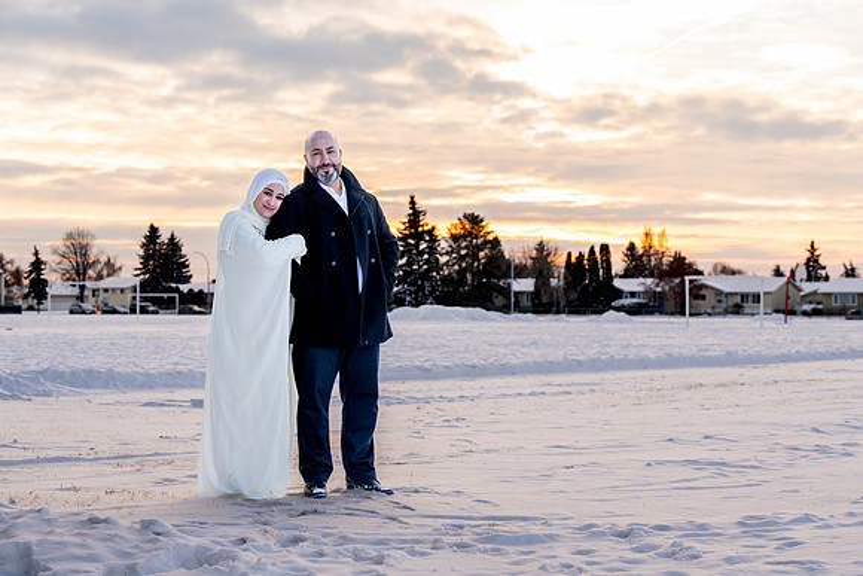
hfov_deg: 28.8
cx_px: 432
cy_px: 288
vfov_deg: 19.5
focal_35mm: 70
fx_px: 1678
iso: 100
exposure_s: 1/125
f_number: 5.6
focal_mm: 70
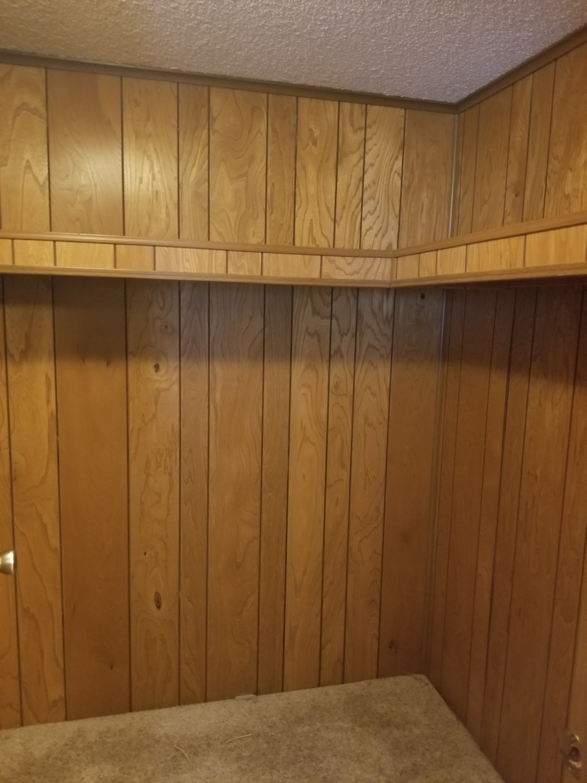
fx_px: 588
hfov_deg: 53.1
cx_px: 294
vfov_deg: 67.3
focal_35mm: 26
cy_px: 392
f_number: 1.7
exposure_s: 1/10
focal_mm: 4.3
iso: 500
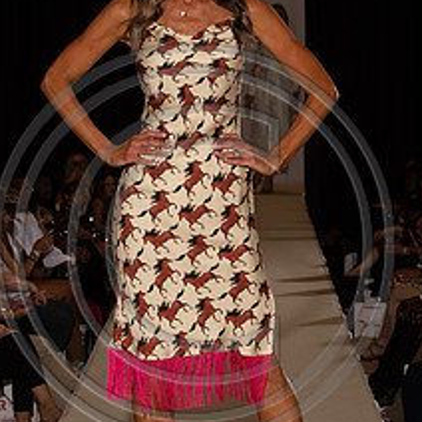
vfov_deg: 13.8
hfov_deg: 13.8
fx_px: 1738
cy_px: 243
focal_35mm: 126
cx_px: 194
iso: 800
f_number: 9
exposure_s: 1/250
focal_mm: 70
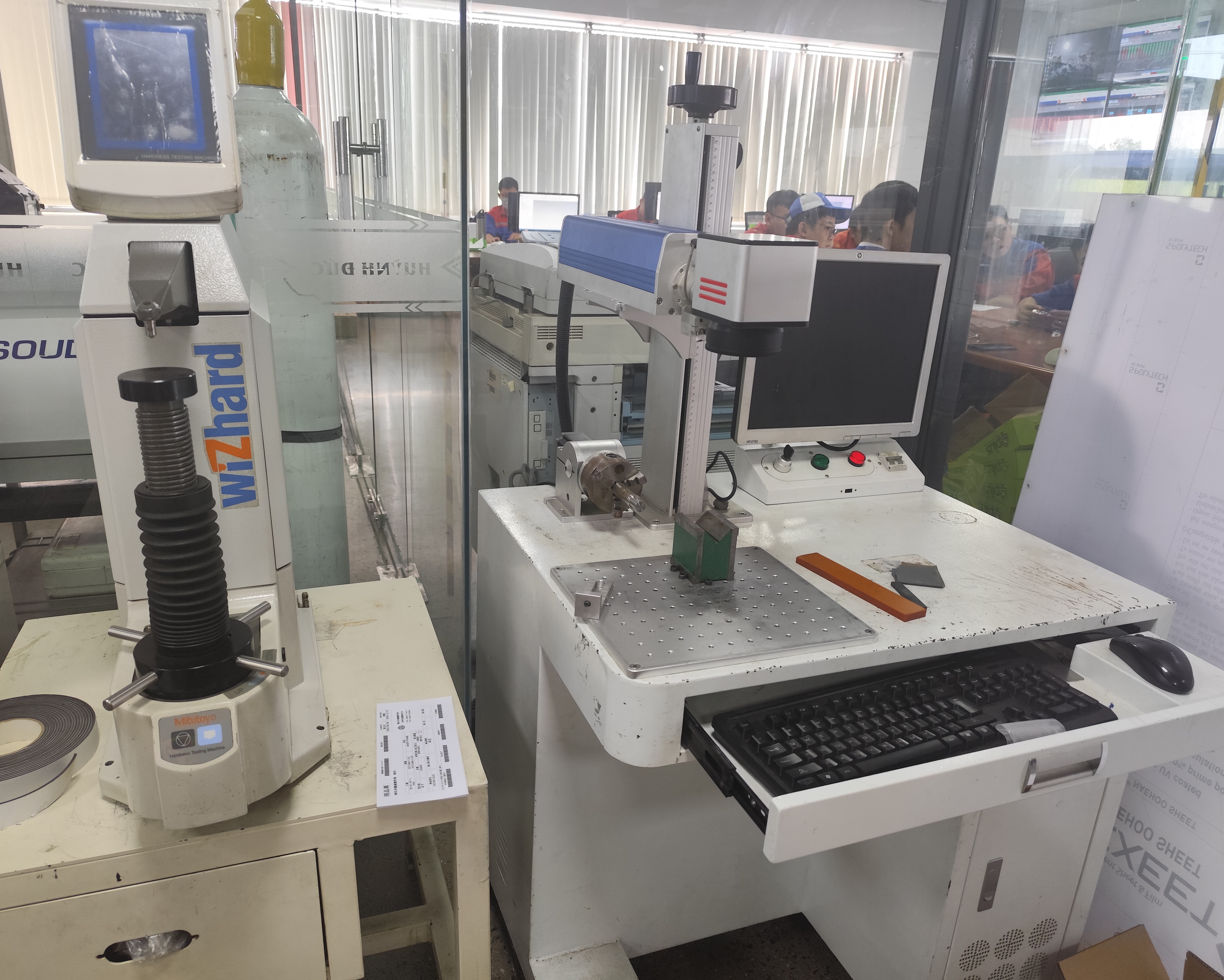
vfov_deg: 58.8
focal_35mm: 24
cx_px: 594
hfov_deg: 70.3
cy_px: 491
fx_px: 869
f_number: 1.65
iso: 320
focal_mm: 6.14
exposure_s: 1/50
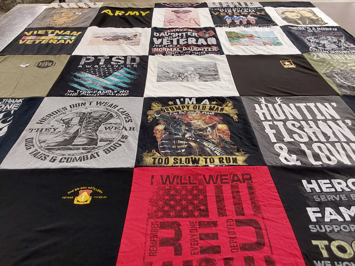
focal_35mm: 28
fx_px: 287
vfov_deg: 49.7
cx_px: 178
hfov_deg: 63.4
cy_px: 133
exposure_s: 1/50
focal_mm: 2.91
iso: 125
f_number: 1.9
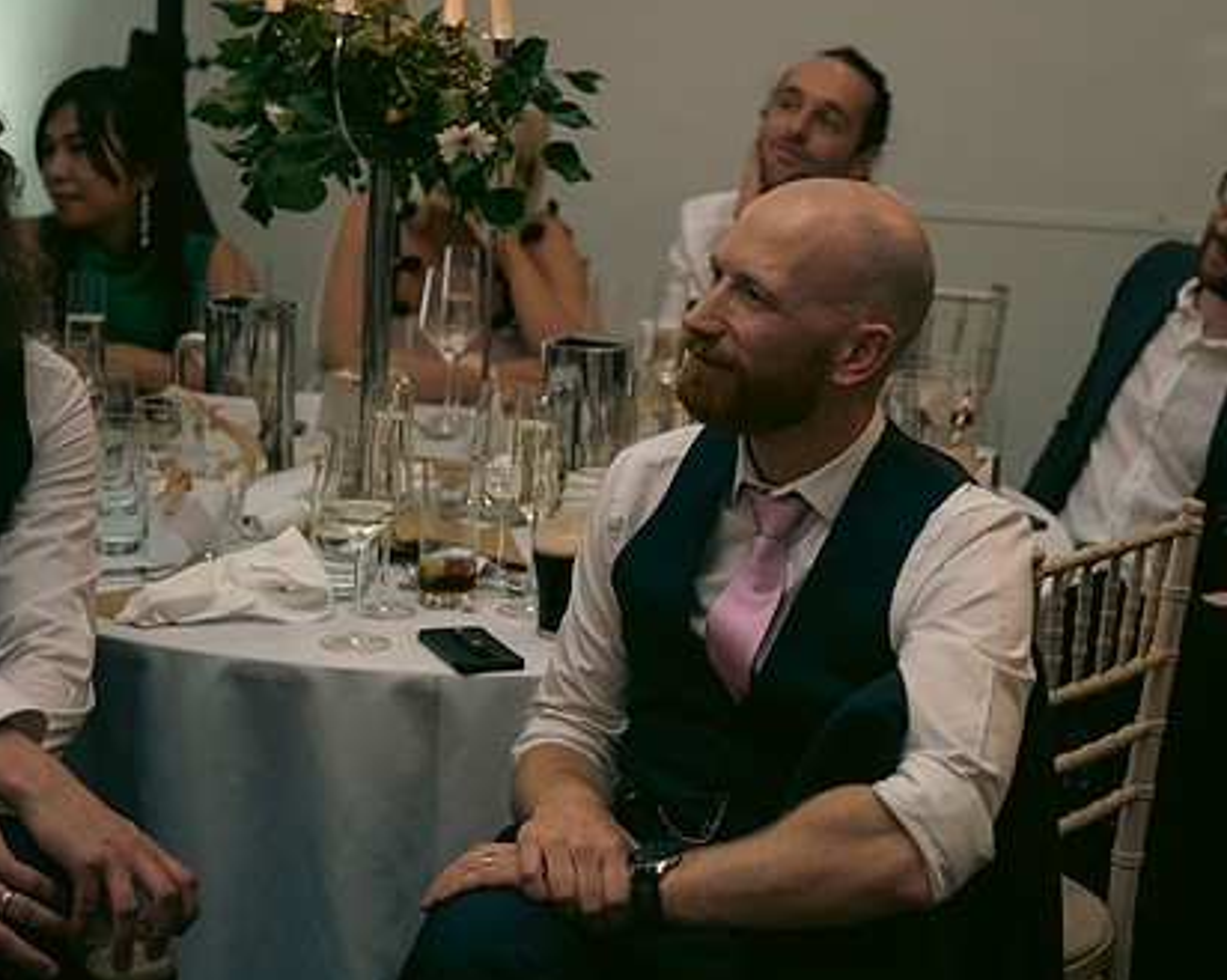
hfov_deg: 23.2
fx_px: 2976
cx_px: 759
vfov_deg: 18.7
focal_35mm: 82
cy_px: 496
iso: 2000
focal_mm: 62
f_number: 3.5
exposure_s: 1/160
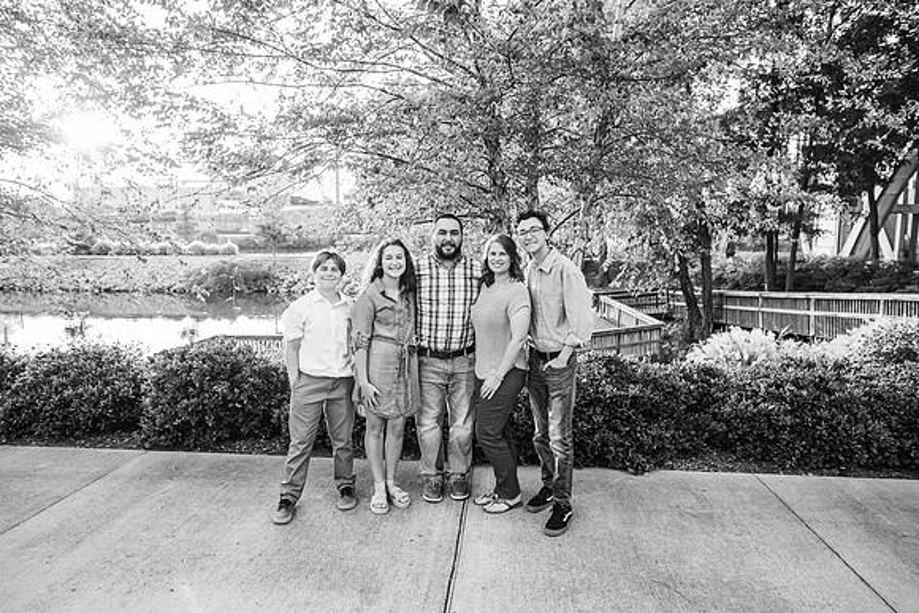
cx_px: 460
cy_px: 306
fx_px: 613
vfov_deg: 53.2
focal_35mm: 24
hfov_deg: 73.7
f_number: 3.2
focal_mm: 24
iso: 250
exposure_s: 1/200
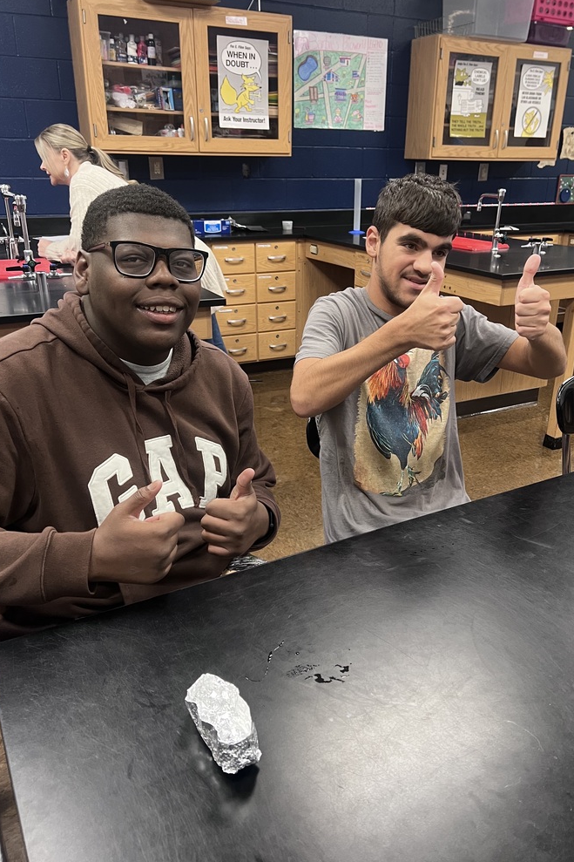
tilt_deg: -22.2
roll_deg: -0.9
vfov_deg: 65.5
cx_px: 323
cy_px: 430
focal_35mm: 28
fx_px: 670
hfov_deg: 46.3
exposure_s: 1/60
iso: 320
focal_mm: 5.7
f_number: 1.5
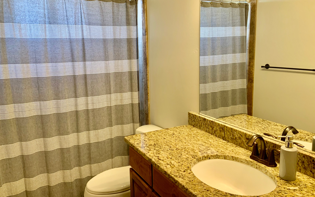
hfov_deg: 61.2
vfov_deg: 40.5
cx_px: 157
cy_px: 88
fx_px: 266
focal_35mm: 31
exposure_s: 1/60
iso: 64
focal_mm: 3
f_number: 1.8
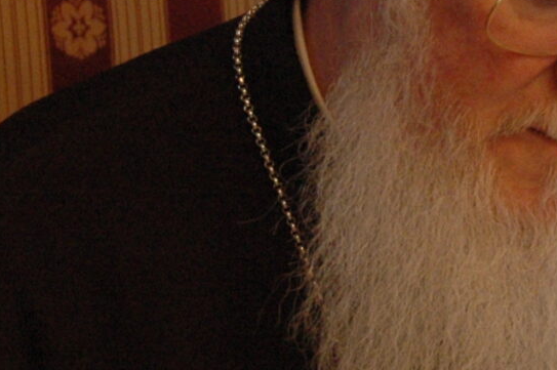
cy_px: 176
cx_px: 637
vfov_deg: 6.3
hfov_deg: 9.3
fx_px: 3391
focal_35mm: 219
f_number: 4
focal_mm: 31
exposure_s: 1/50
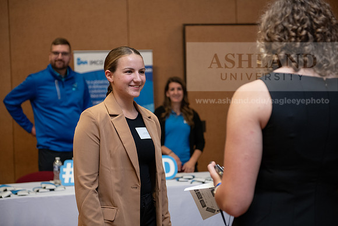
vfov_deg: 20.6
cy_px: 113
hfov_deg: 30.5
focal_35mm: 66
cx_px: 169
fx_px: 620
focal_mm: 66
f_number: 3.2
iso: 1250
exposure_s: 1/200
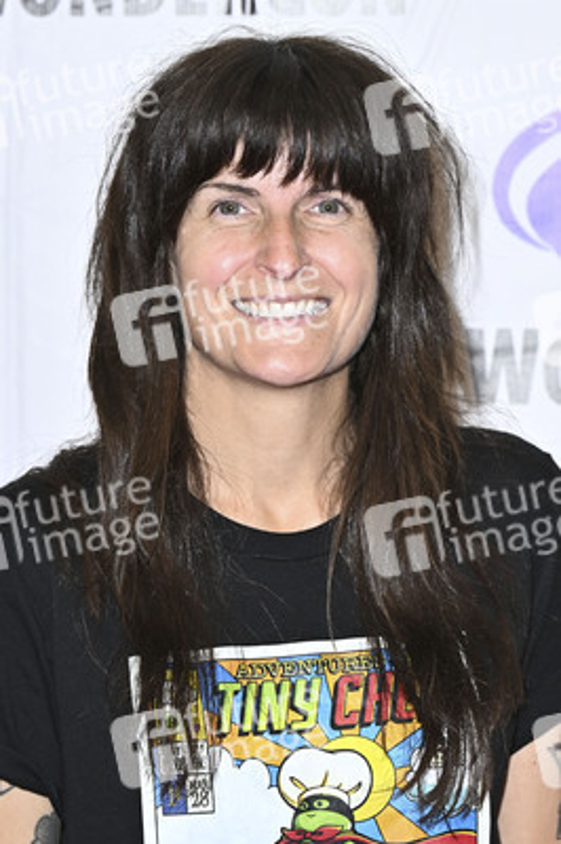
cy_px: 422
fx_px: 2974
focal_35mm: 127
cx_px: 280
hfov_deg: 10.8
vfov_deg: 16.1
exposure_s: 1/200
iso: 1250
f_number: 5.6
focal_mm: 85
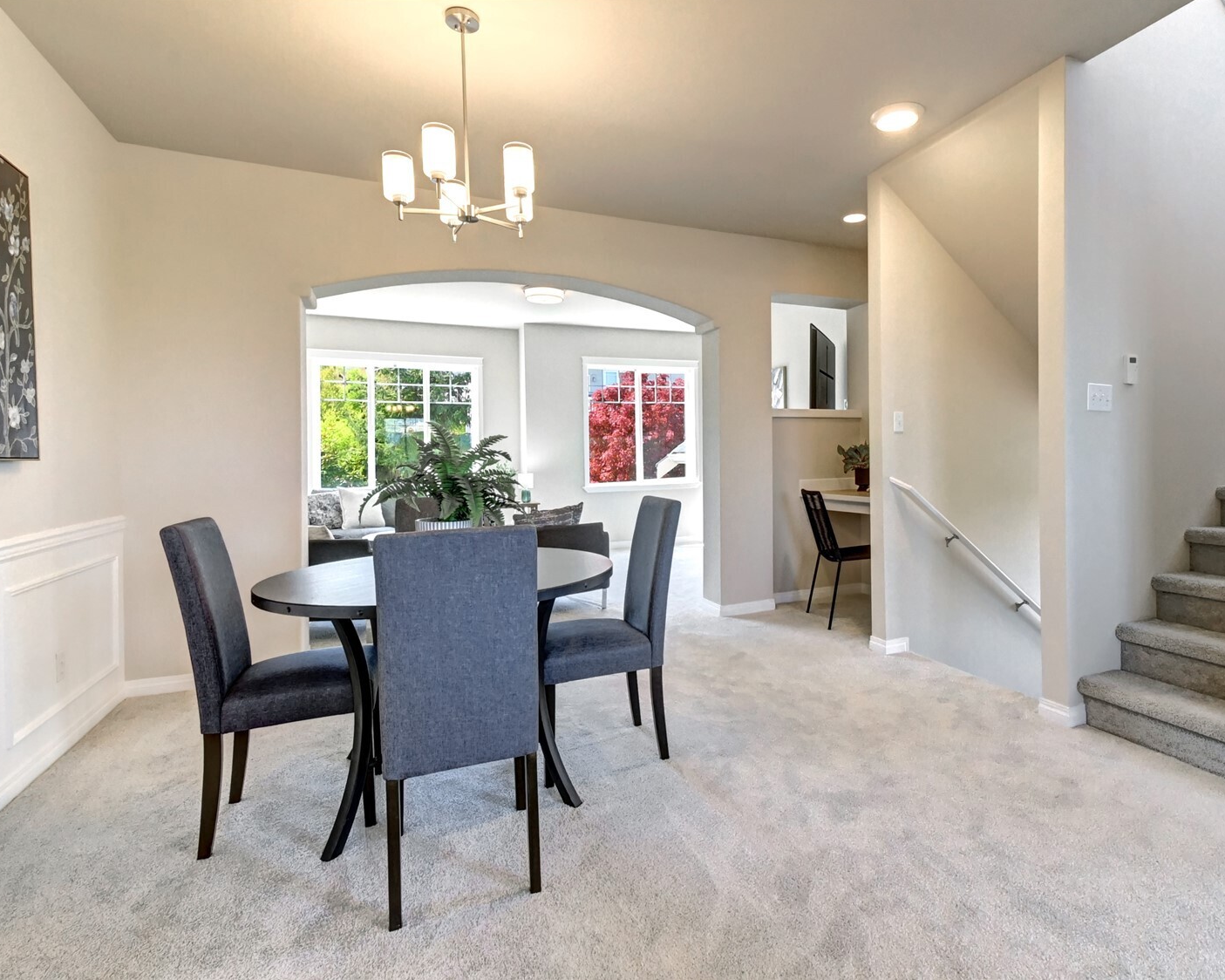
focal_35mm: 17
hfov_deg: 89.1
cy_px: 488
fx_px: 616
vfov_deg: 77.0
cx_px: 701
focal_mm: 10
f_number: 11
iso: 3200
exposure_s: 1/15
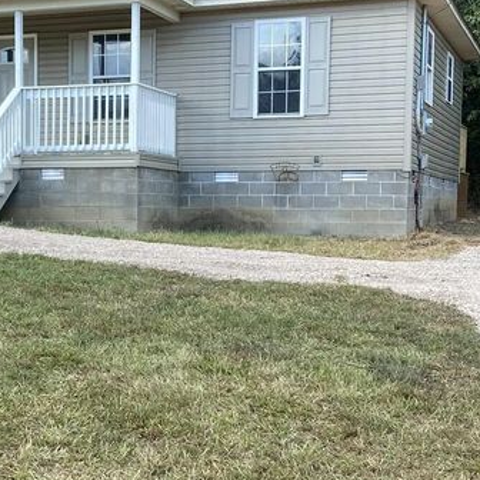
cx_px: 104
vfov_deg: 24.6
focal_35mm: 70
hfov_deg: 24.3
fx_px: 1098
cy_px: 291
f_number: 1.8
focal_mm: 4.25
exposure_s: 1/226
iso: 32
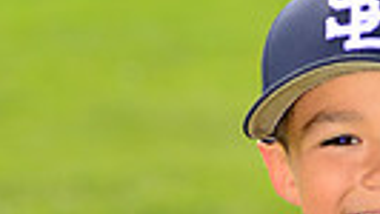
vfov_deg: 2.1
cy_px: 337
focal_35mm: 571
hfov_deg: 3.8
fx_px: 5757
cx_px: 390
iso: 100
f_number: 5
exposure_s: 1/250
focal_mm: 125
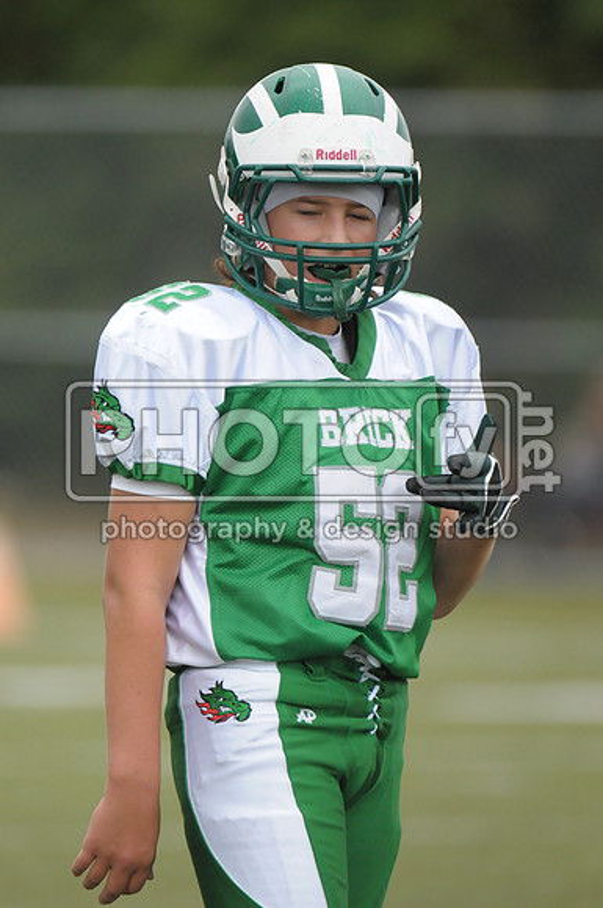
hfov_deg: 2.3
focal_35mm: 600
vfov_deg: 3.4
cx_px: 302
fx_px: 15119
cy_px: 454
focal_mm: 400
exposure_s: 1/3200
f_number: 4
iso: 1600
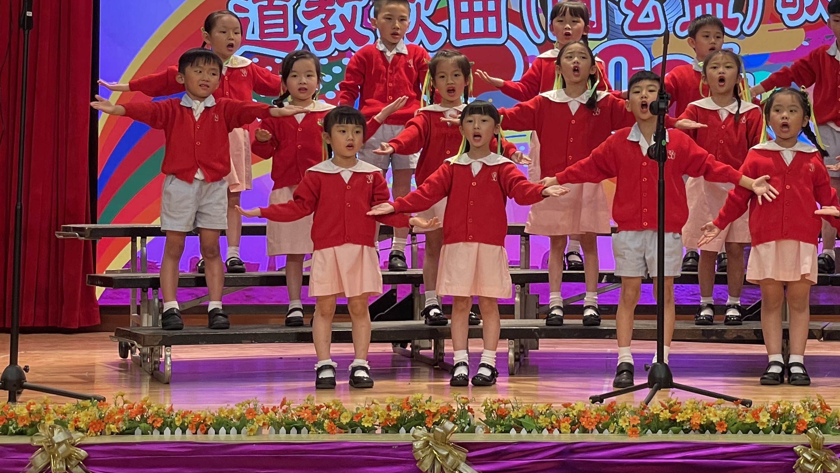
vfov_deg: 12.7
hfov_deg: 22.2
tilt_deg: +3.0
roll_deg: -0.7
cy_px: 98
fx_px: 2116
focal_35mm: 95
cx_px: 670
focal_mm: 6
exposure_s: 1/100
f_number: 2
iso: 100
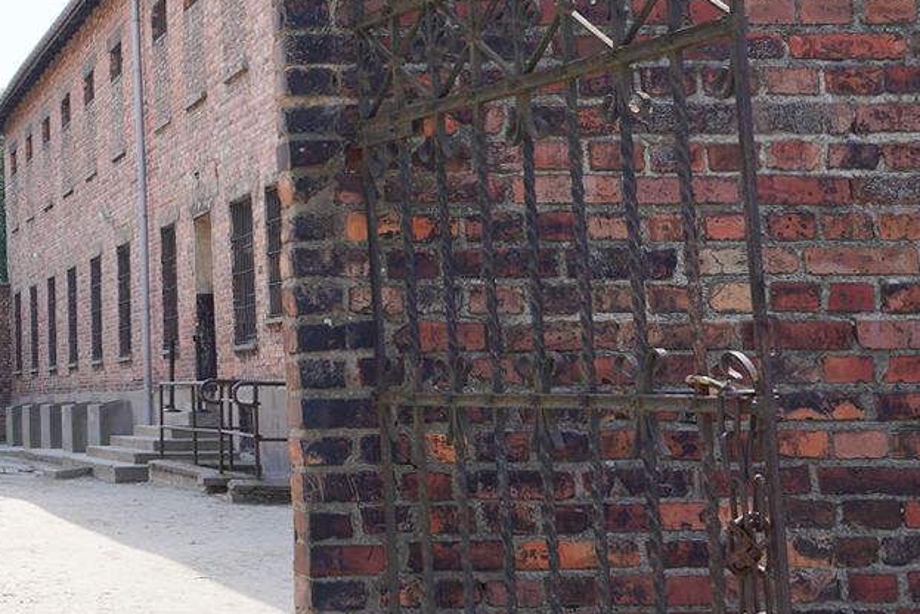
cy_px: 125
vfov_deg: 17.6
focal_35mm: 77
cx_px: -223
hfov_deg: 23.7
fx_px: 1969
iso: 100
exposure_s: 1/100
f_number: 8
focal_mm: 24
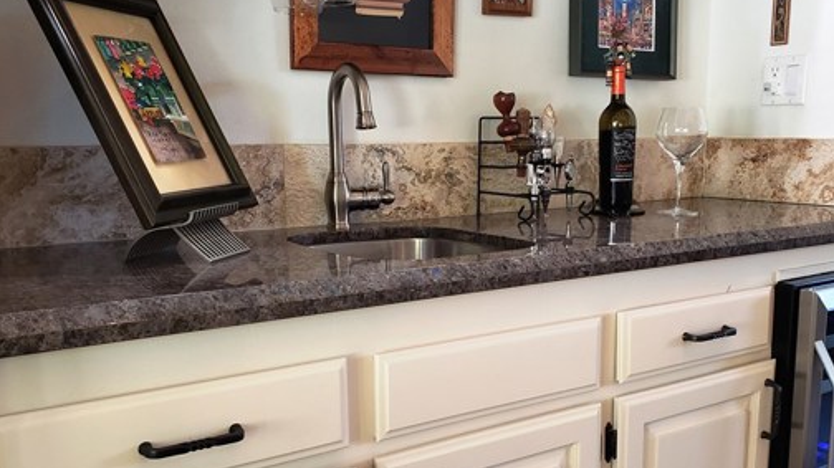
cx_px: 447
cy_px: 294
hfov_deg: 55.3
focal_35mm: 36
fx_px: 796
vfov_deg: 32.6
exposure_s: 1/60
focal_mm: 4.3
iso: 320
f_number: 2.4
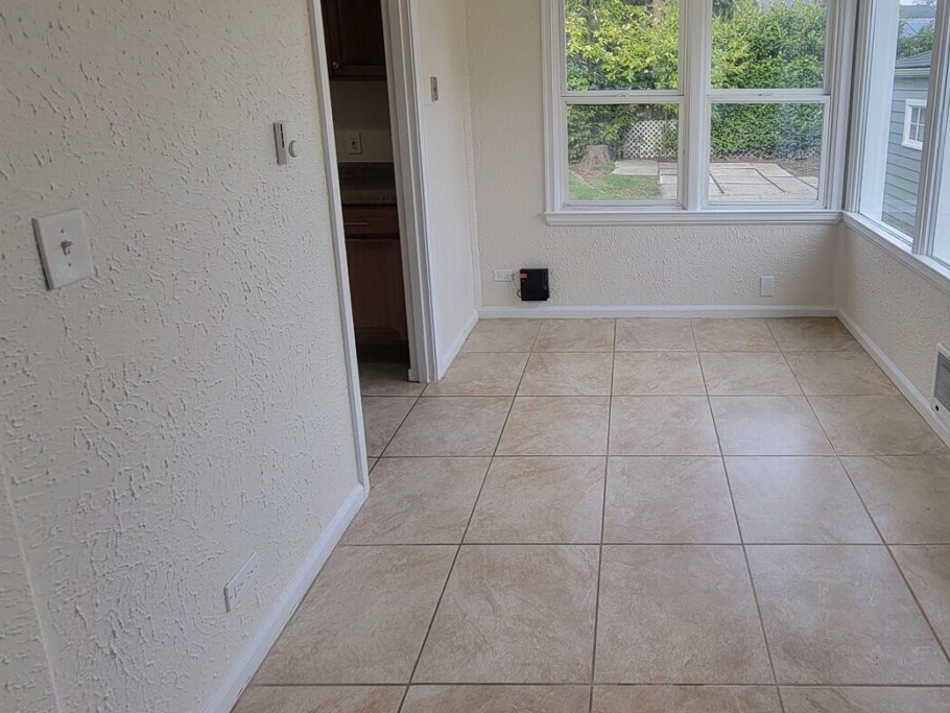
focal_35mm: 20
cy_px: 199
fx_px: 549
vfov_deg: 63.1
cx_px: 625
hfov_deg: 79.3
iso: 64
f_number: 2.2
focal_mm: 2.2
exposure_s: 1/120
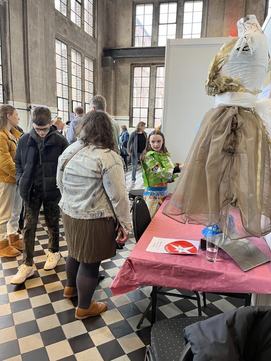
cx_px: 136
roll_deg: -1.7
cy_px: 180
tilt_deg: -9.8
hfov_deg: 53.1
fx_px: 271
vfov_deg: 67.3
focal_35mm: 26
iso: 64
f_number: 1.6
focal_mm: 5.1
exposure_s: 1/50
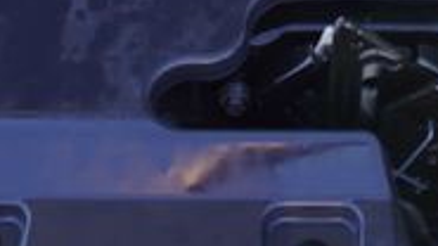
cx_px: 398
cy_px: -471
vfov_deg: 7.7
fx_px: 1614
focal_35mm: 139
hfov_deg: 15.3
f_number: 4.5
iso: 100
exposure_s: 1/80
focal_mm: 16
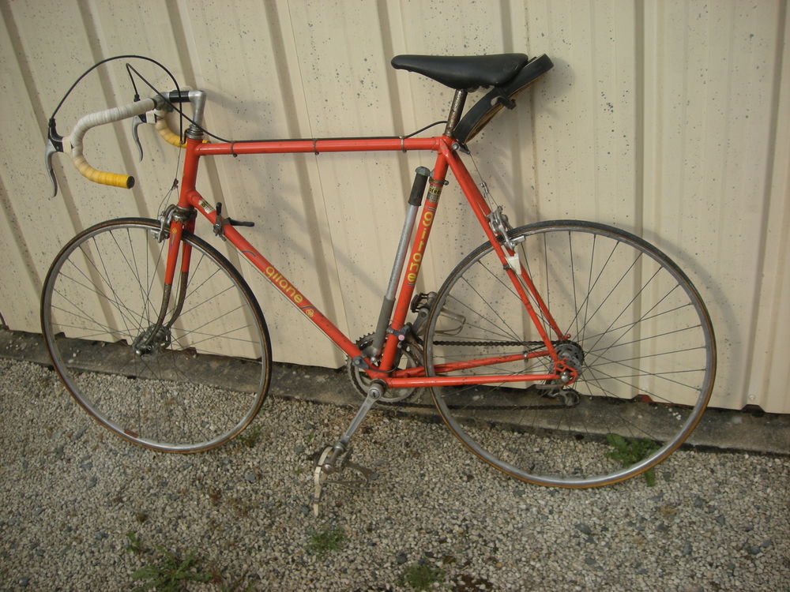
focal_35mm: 35
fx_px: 799
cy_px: 296
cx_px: 395
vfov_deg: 40.7
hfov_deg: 52.6
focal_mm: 5.7
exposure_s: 1/135
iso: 64
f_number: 5.7
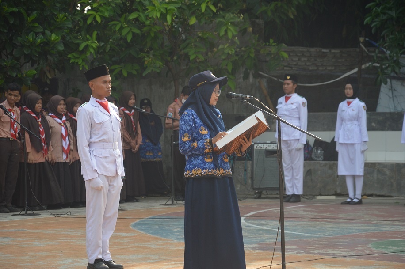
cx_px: 202
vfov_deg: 8.7
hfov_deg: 13.1
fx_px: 1770
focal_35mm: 158
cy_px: 134
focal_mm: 105
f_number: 5.6
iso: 400
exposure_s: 1/640
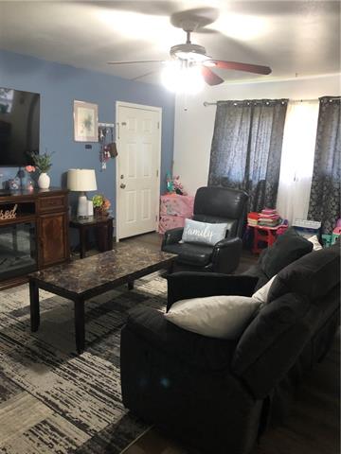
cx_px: 170
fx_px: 368
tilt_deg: -12.2
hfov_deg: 49.7
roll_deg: -1.2
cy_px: 227
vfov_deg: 63.4
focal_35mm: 28
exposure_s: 1/7
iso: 80
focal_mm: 3.99
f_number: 1.8
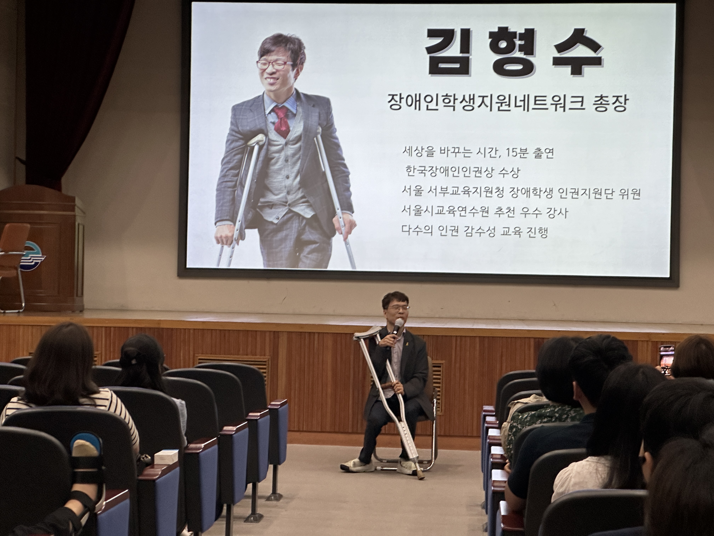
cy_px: 268
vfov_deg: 19.1
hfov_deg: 25.3
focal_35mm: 77
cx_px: 357
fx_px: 1588
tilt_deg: +0.7
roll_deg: -0.9
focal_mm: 9
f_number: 2.8
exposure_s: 1/60
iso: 160
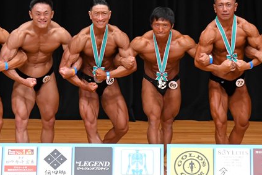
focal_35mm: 370
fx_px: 2693
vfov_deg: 3.7
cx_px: 139
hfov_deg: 5.6
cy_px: 65
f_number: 5.6
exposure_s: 1/400
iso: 3200
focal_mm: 135
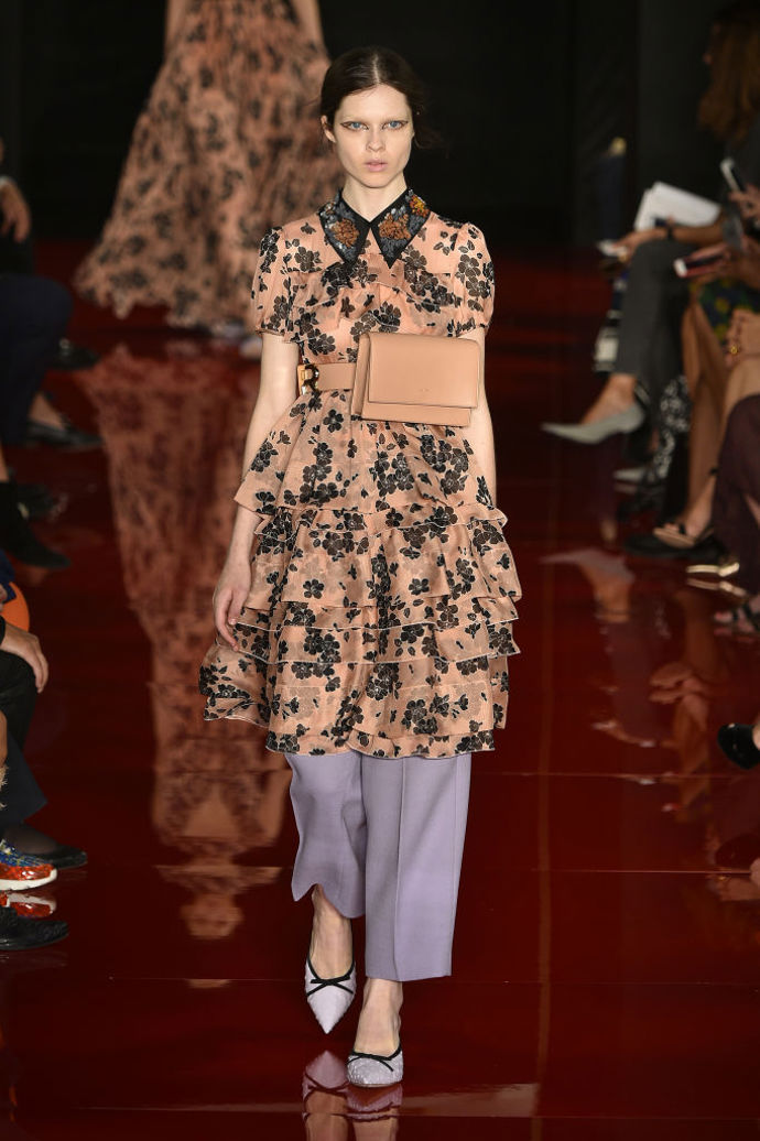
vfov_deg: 9.4
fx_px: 6971
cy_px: 570
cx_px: 380
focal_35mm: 220
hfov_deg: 6.2
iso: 1000
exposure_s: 1/500
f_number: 5.6
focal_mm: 220
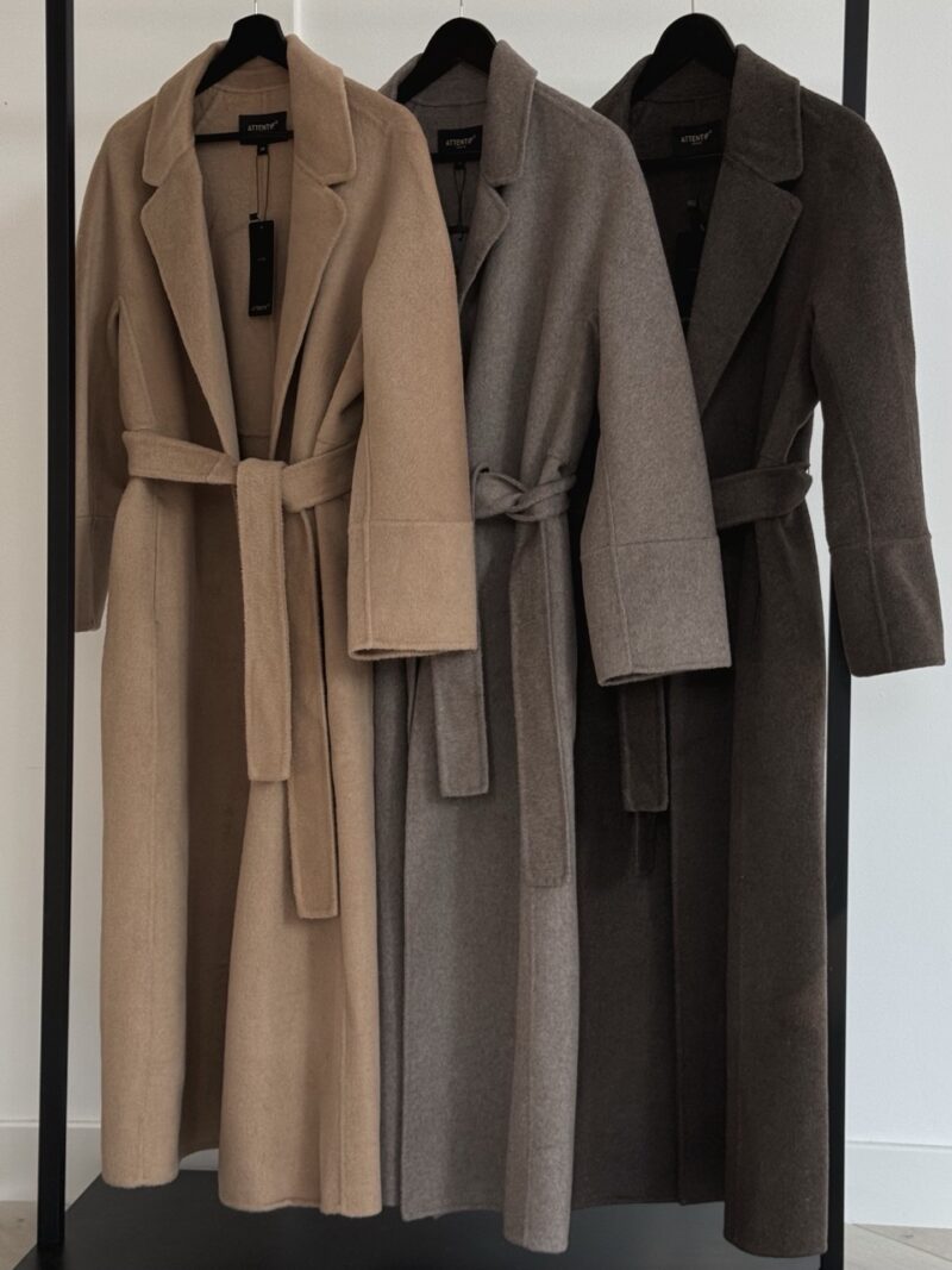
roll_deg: -0.3
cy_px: 635
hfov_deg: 30.3
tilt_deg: -2.3
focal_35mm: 48
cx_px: 476
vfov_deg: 39.7
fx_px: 1760
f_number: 1.78
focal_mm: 6.76
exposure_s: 1/174
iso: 64
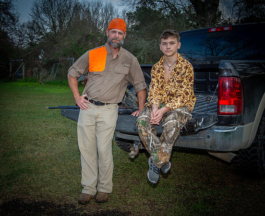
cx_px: 103
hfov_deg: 42.1
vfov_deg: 35.0
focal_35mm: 43
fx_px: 342
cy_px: 108
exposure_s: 1/160
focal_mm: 38
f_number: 6.3
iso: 250
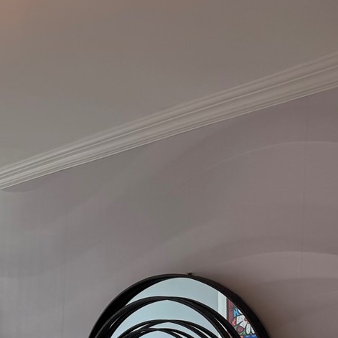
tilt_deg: -1.1
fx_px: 795
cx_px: -205
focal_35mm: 72
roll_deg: -1.6
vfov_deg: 22.7
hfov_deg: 19.9
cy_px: 369
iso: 80
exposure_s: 1/313
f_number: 1.78
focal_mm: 6.76
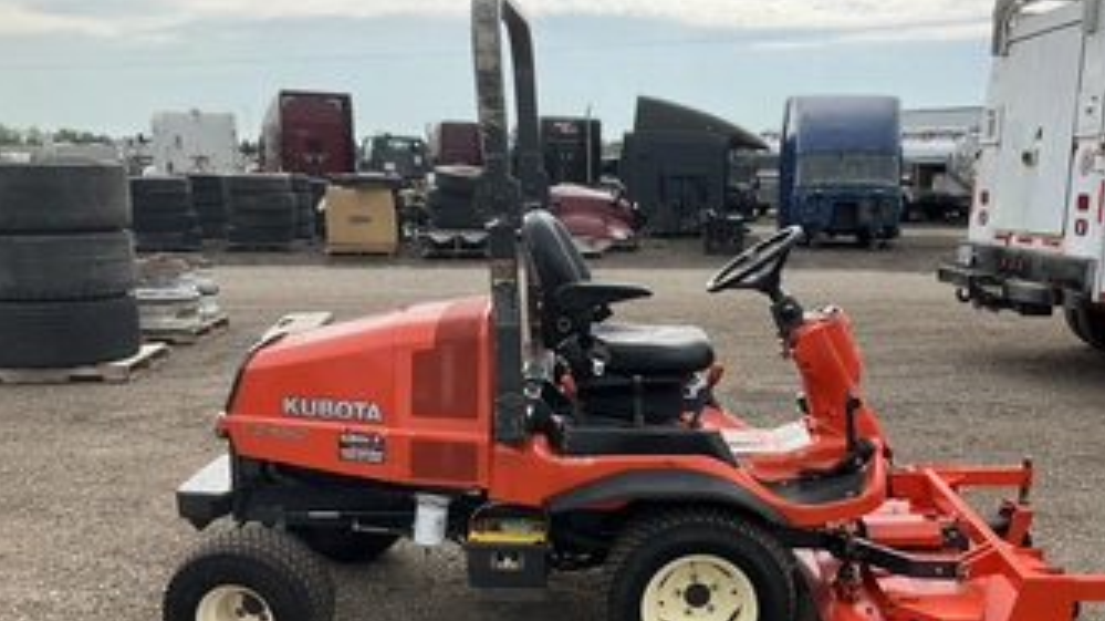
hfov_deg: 52.5
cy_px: 408
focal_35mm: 38
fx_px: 1113
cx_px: 654
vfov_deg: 30.9
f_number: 1.8
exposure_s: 1/1055
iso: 25
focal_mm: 3
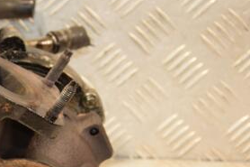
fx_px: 1124
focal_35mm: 162
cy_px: 153
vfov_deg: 8.4
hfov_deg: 12.5
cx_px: -13
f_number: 5
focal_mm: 50
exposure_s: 1/125
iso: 800
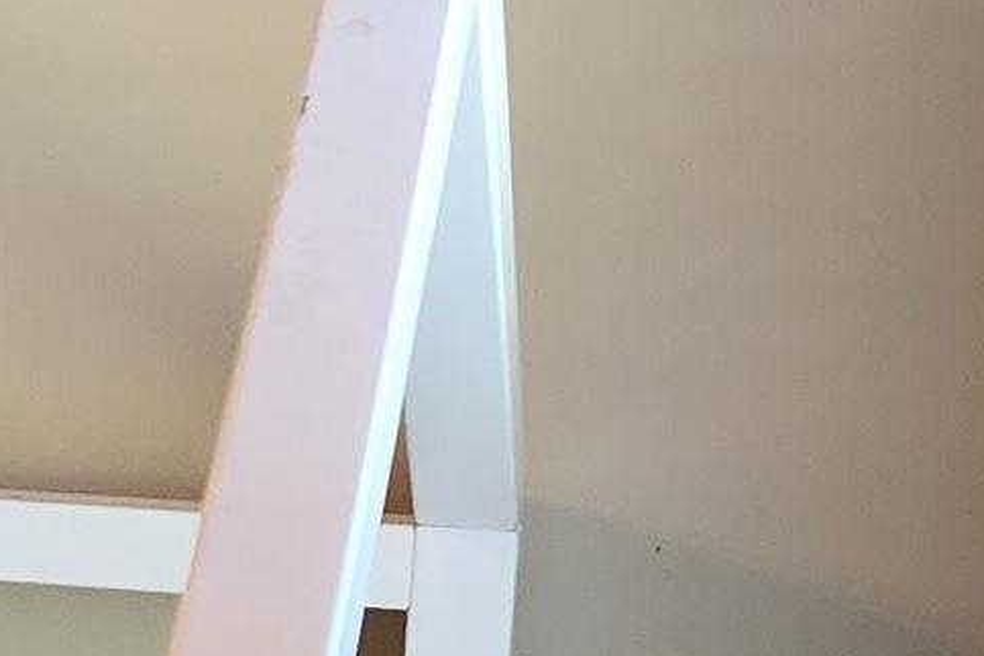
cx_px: -1994
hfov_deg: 10.0
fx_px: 4154
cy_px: 452
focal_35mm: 152
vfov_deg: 9.0
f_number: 1.8
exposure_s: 1/120
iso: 400
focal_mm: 6.4
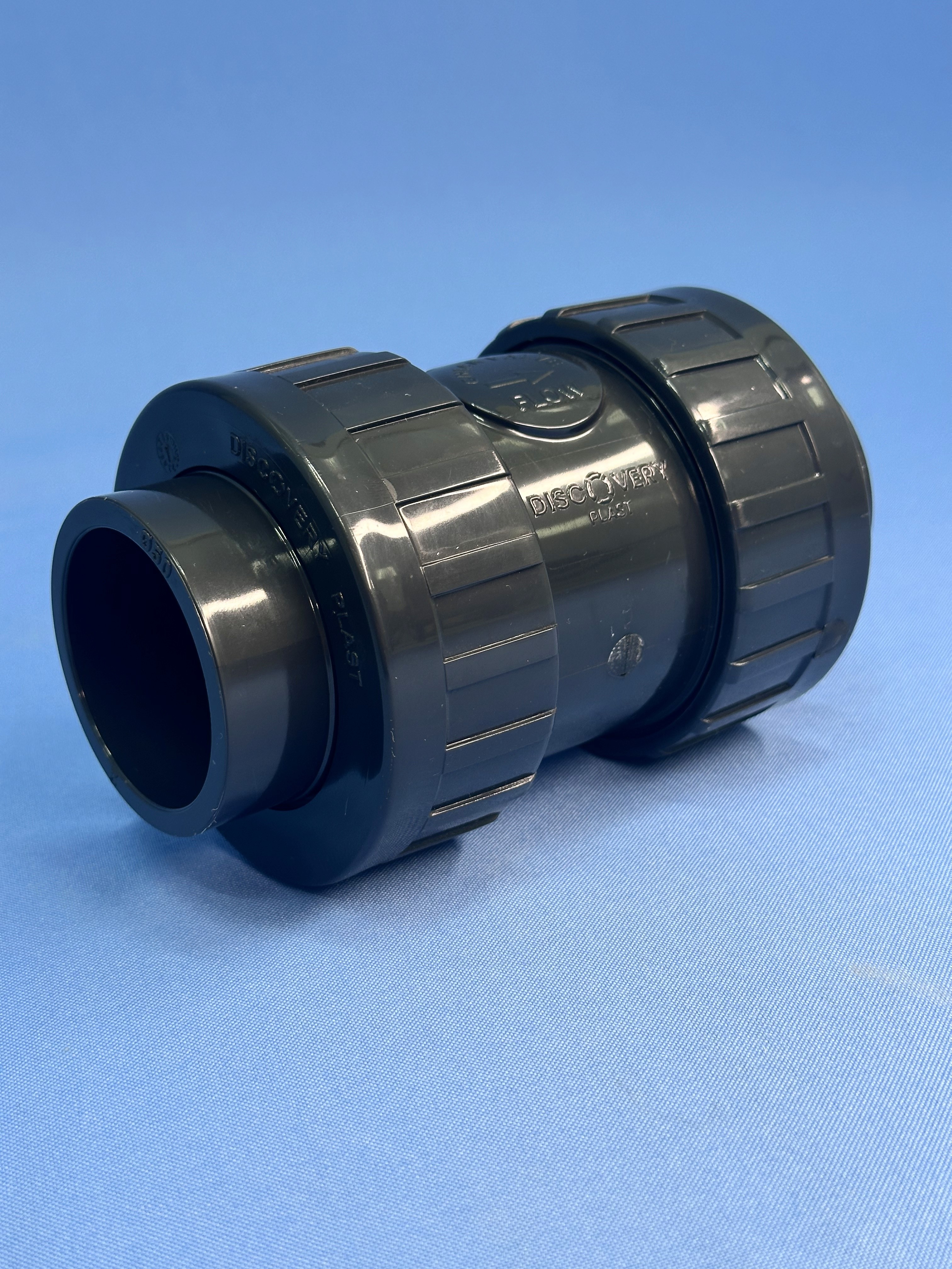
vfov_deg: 39.7
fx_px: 1760
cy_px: 634
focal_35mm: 48
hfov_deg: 30.3
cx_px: 476
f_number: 1.78
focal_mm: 6.86
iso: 40
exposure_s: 1/100
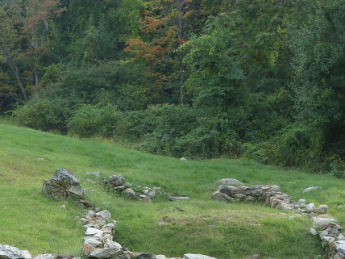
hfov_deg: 21.3
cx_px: 81
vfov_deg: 15.8
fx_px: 907
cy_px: 286
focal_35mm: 91
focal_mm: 6.3
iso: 50
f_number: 2.8
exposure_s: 1/176
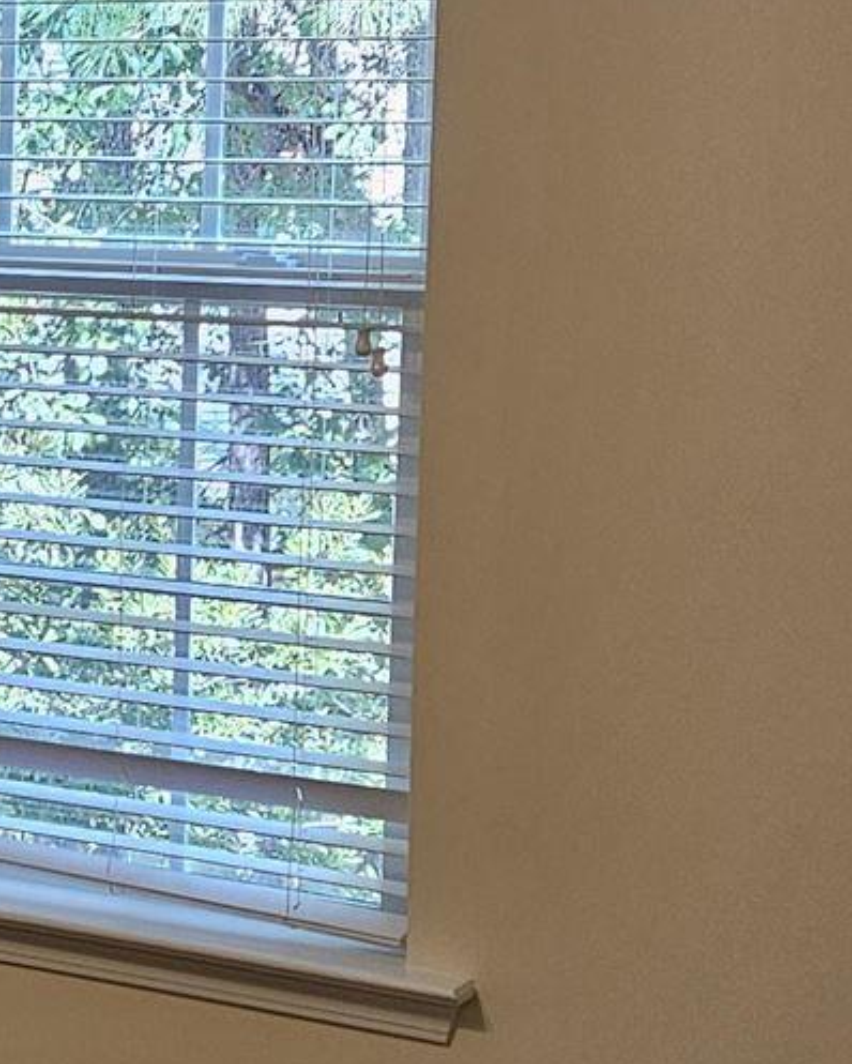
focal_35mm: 104
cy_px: 527
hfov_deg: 13.9
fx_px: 3276
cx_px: -411
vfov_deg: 18.4
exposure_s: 1/120
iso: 125
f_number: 1.8
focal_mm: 5.4
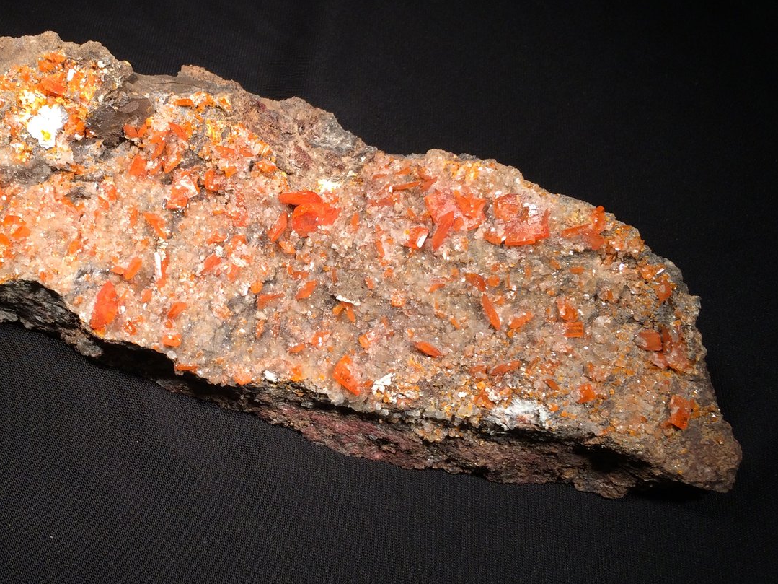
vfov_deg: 33.6
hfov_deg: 43.0
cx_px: 234
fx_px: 966
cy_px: 315
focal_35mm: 43
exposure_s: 1/120
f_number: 2.2
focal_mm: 4.15
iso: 40
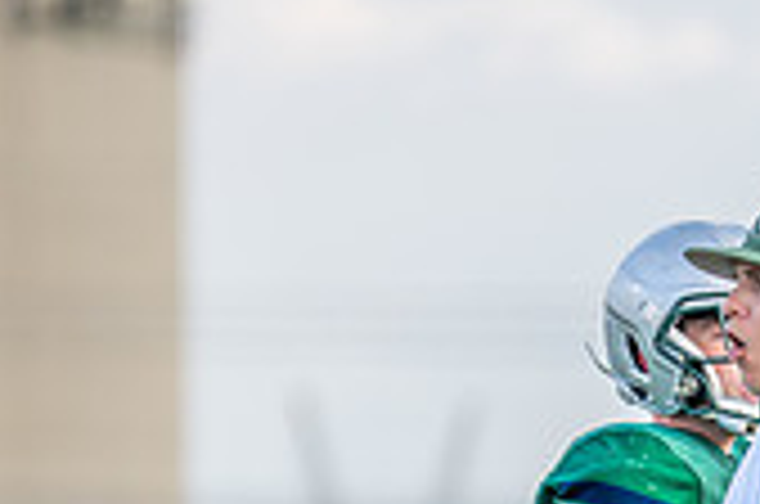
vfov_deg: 1.8
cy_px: 698
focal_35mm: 774
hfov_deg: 2.7
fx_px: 16309
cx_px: 825
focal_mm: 191
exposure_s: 1/1600
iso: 500
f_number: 2.8
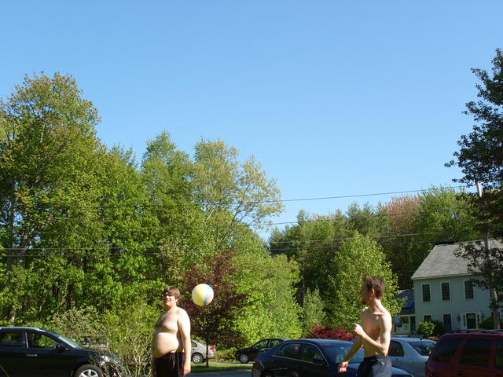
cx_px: 252
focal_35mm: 50
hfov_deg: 38.2
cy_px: 188
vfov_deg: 29.1
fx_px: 727
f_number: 5.7
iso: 80
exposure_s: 1/350
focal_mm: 11.1
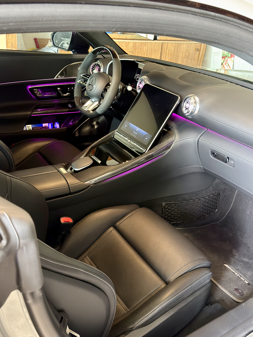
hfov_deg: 40.7
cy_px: 168
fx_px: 341
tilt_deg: -26.4
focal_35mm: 35
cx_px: 126
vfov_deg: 52.6
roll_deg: -7.8
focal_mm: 6.76
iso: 640
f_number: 1.78
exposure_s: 1/30
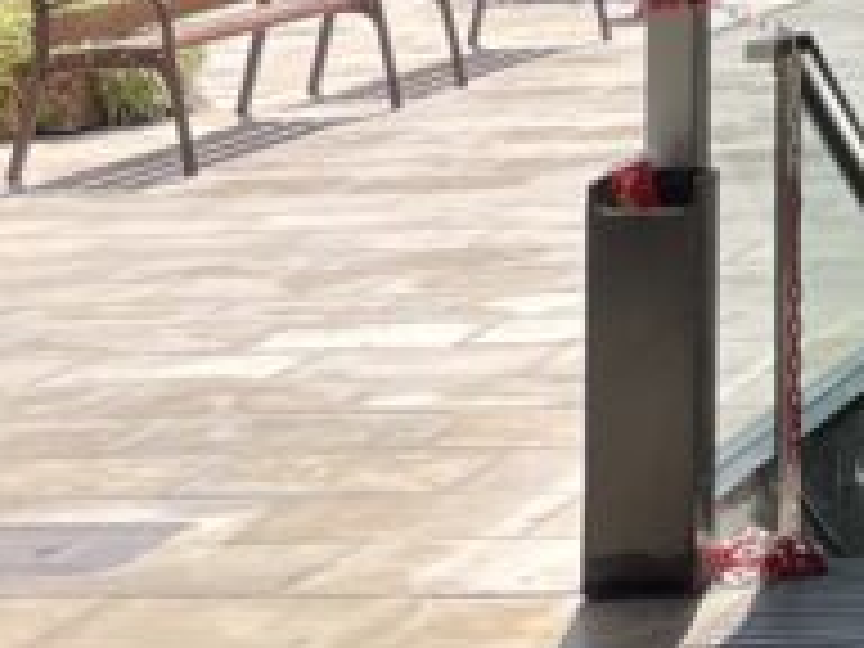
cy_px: -448
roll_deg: +0.9
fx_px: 3619
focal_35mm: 145
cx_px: 1647
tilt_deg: +2.7
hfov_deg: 12.3
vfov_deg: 9.8
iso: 32
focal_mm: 4.2
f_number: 1.6
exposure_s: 1/855
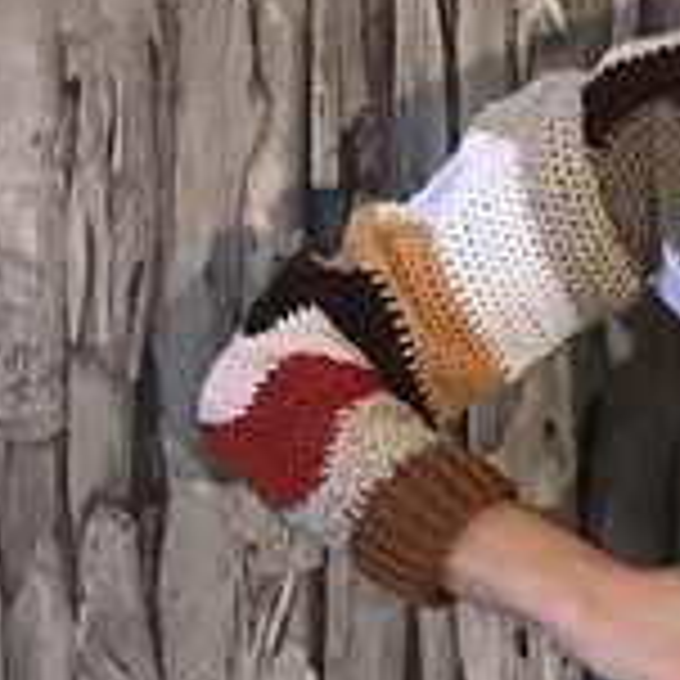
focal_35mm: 105
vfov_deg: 16.5
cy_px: 549
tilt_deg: -3.9
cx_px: 973
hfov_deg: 15.5
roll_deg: +0.2
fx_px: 2334
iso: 125
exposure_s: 1/4
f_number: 1.8
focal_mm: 3.99
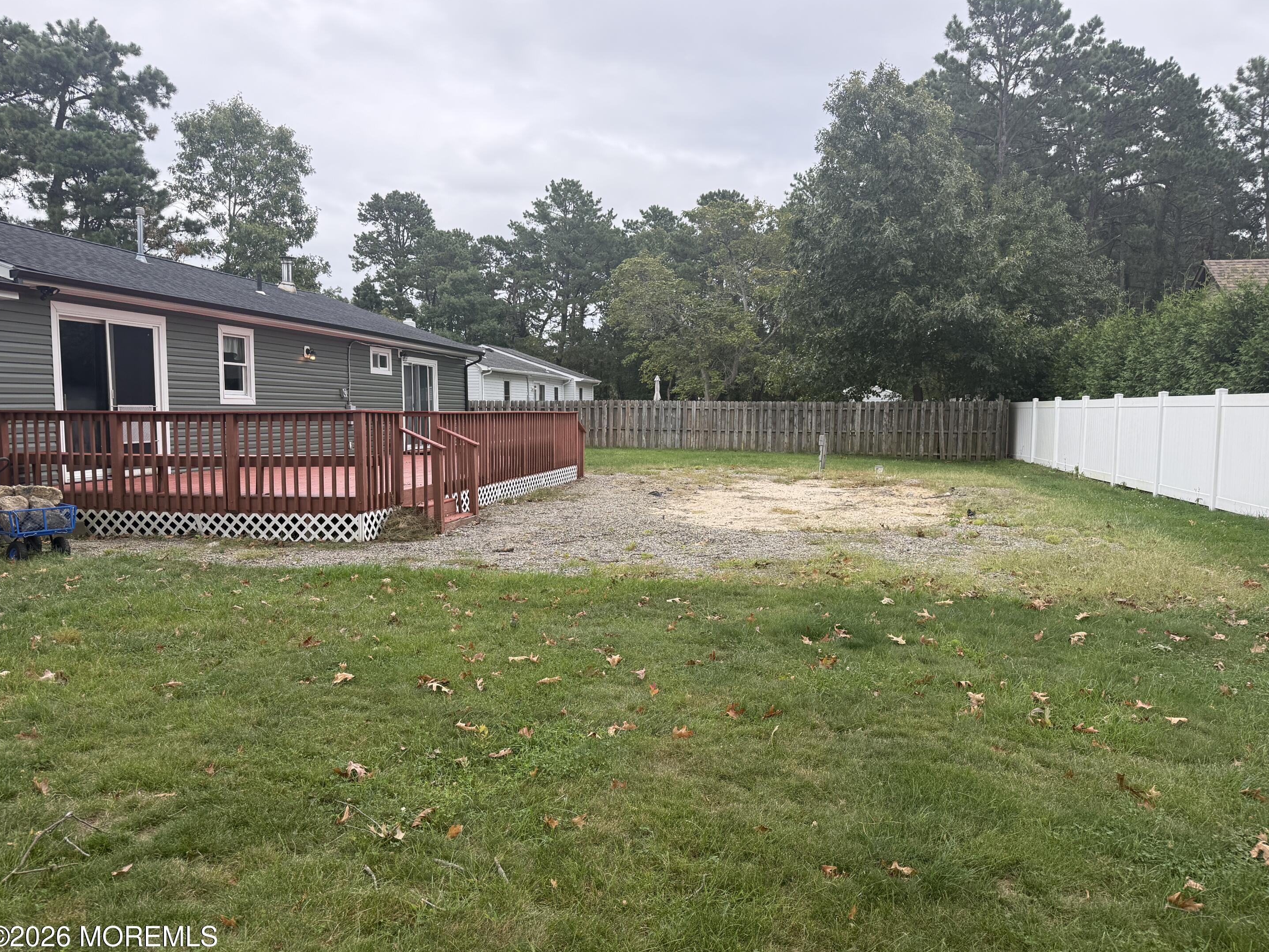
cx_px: 647
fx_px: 916
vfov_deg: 54.9
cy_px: 486
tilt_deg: -1.9
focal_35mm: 25
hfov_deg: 69.4
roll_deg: -0.2
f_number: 1.78
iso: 100
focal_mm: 6.76
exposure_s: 1/1250
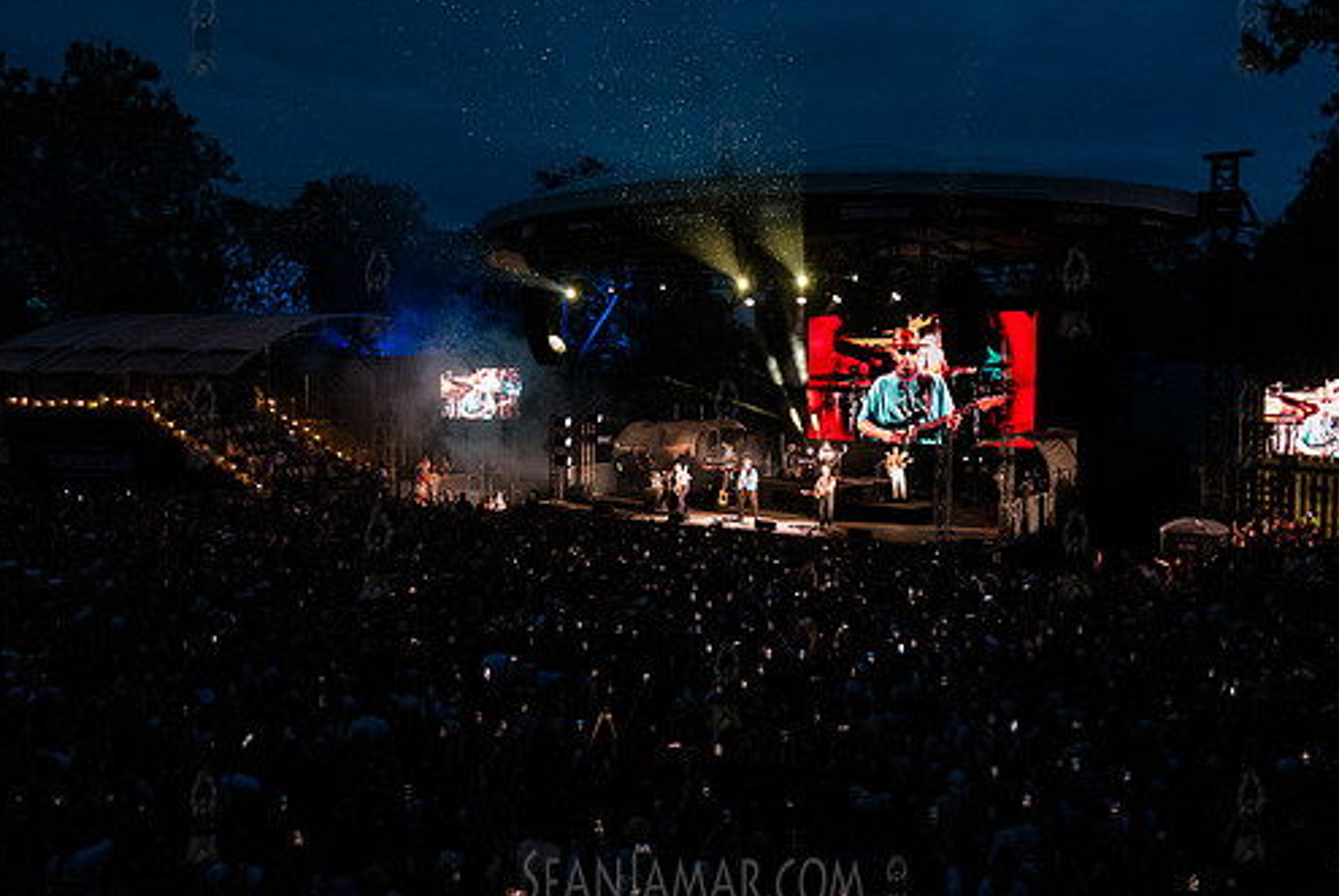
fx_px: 1191
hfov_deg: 58.6
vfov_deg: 41.2
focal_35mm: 32
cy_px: 421
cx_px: 725
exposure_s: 1/400
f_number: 3.2
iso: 6400
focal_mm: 27
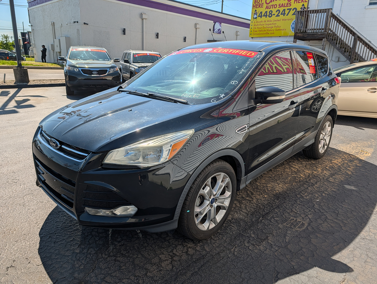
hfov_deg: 71.5
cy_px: 142
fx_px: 262
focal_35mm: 24
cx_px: 188
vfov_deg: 56.9
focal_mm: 6.9
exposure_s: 1/15873
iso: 20
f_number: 1.68
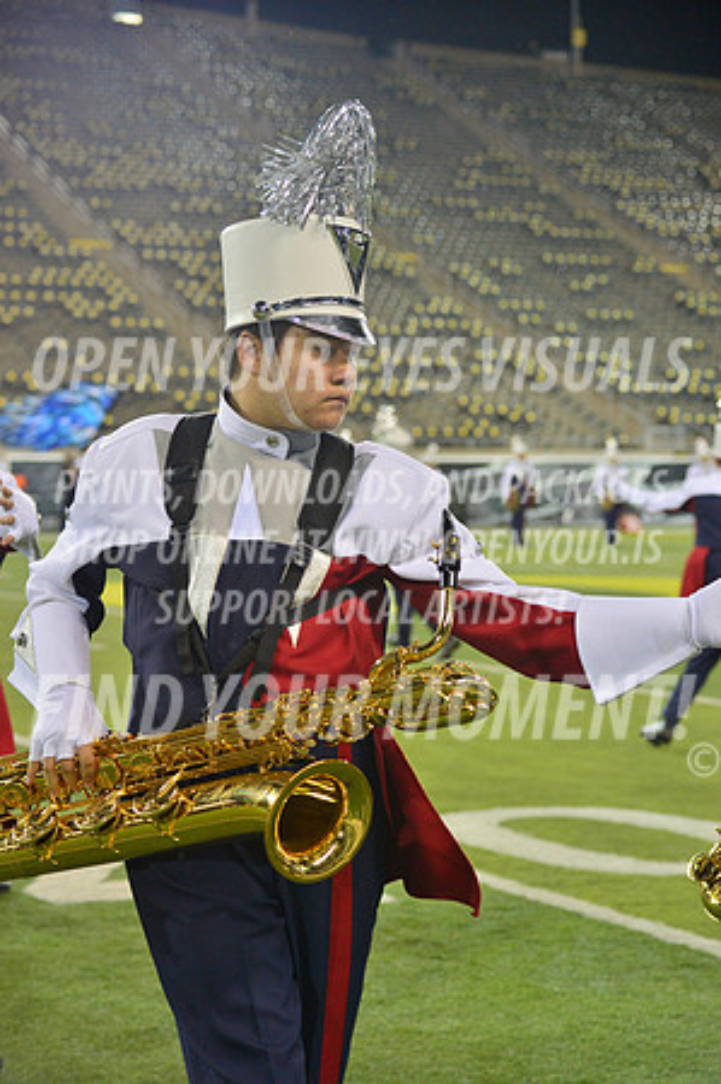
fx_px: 2710
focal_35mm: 90
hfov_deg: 15.2
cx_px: 360
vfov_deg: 22.6
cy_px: 542
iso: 2000
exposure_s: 1/500
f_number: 5.6
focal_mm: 90
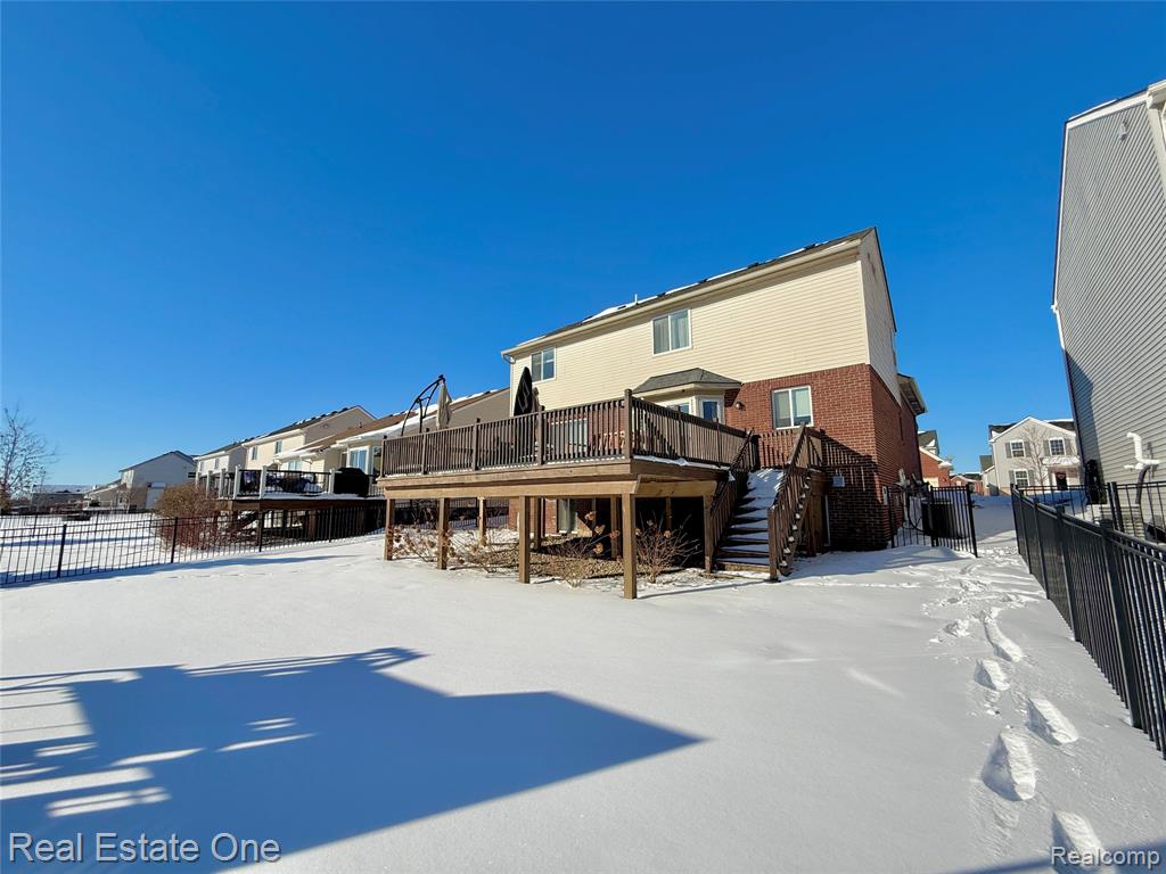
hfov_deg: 102.1
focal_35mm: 14
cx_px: 583
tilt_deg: +8.7
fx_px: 472
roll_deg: +0.4
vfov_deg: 85.7
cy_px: 437
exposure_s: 1/3891
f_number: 2.2
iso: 50
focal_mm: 2.22
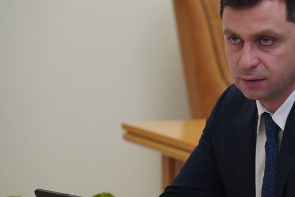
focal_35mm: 268
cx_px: 249
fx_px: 2195
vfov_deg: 5.1
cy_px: 110
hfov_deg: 7.7
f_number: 4
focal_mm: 105
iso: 2500
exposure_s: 1/320
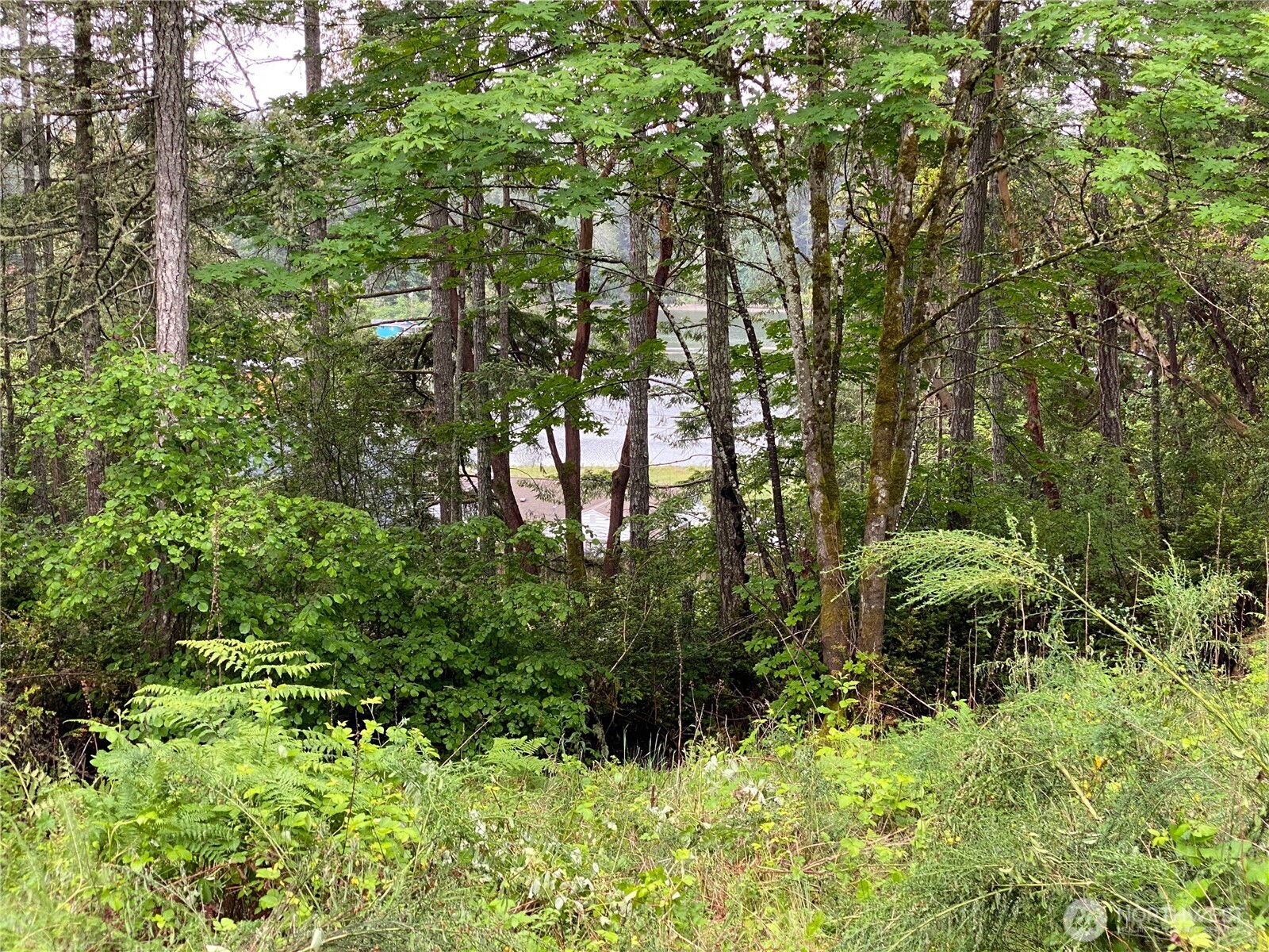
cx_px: 634
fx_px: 1906
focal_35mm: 52
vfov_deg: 28.0
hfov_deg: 36.8
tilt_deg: -6.1
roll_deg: -0.5
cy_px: 476
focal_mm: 6
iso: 80
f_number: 2
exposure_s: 1/121
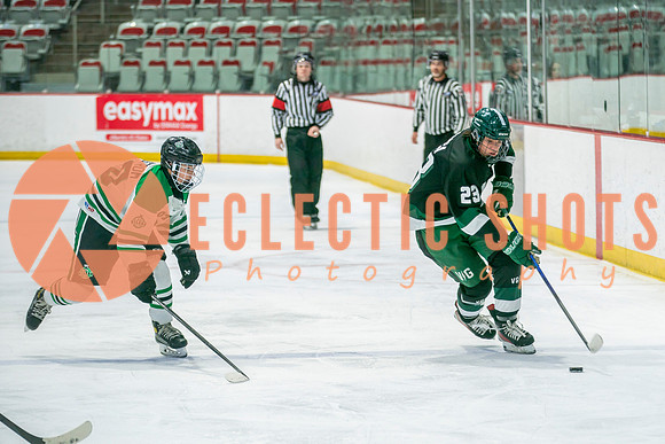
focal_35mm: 191
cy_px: 278
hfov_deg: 10.7
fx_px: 3534
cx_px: 442
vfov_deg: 7.2
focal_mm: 142
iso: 500
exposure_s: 1/640
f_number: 3.2
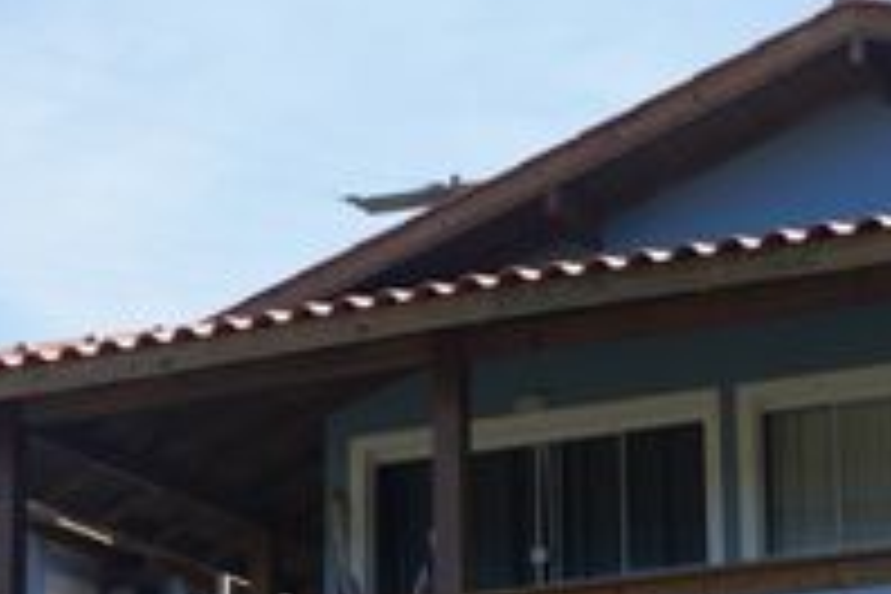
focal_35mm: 109
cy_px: 664
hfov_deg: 18.7
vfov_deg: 12.3
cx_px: 531
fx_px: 2698
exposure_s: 1/320
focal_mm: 24
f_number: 6.3
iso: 100
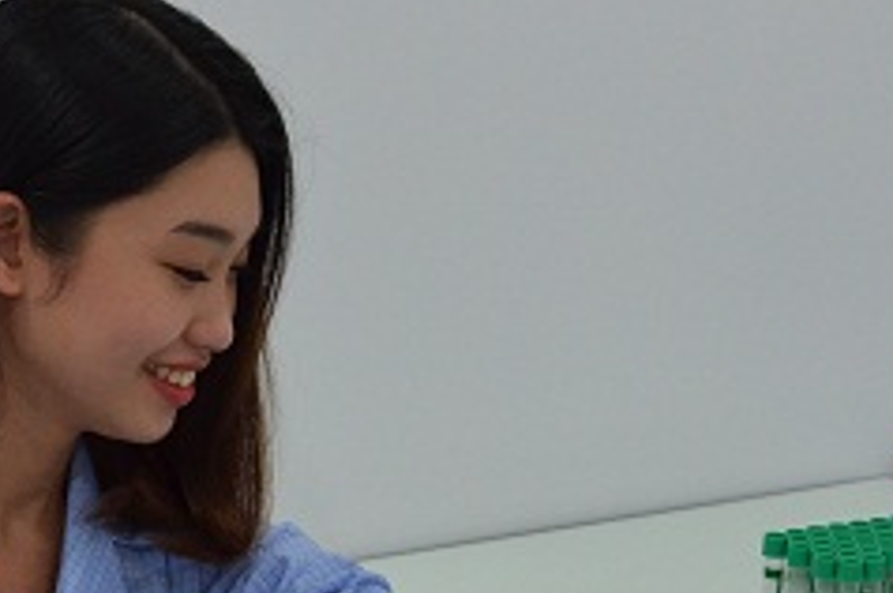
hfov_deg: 14.6
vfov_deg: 9.7
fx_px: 3493
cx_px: 518
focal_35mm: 141
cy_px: 505
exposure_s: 1/125
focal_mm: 32
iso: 1600
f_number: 5.6
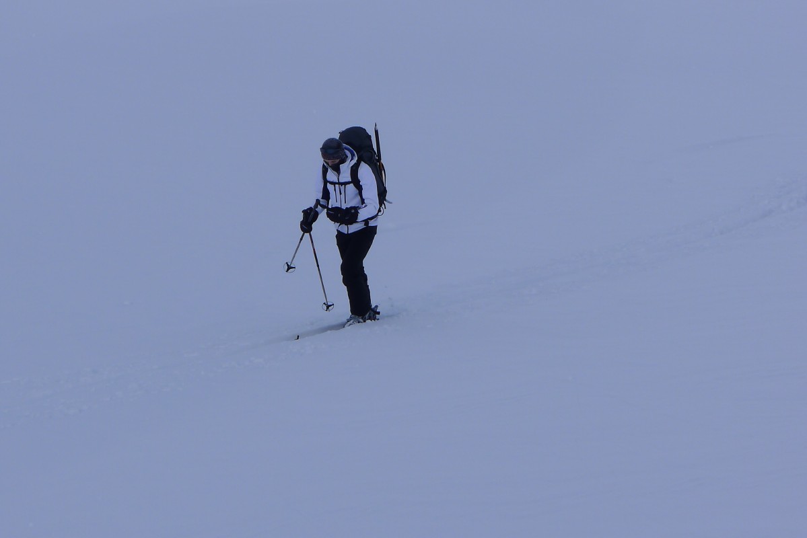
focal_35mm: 120
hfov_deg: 17.1
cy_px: 269
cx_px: 404
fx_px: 2690
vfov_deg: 11.4
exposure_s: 1/1000
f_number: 5
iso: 80
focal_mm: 19.2
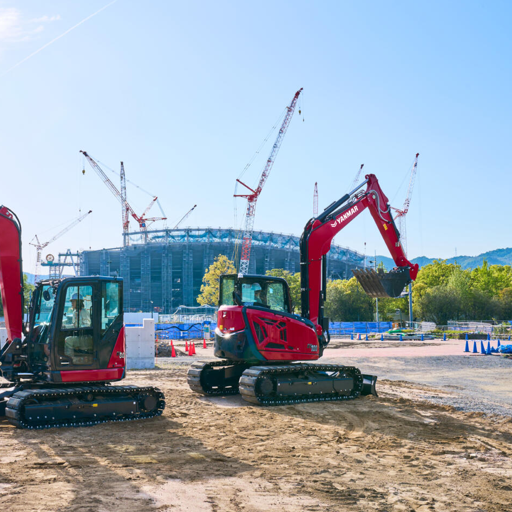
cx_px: 162
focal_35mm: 44
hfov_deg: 37.8
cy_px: 254
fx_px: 736
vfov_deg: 38.3
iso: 125
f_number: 10
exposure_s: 1/250
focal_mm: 34
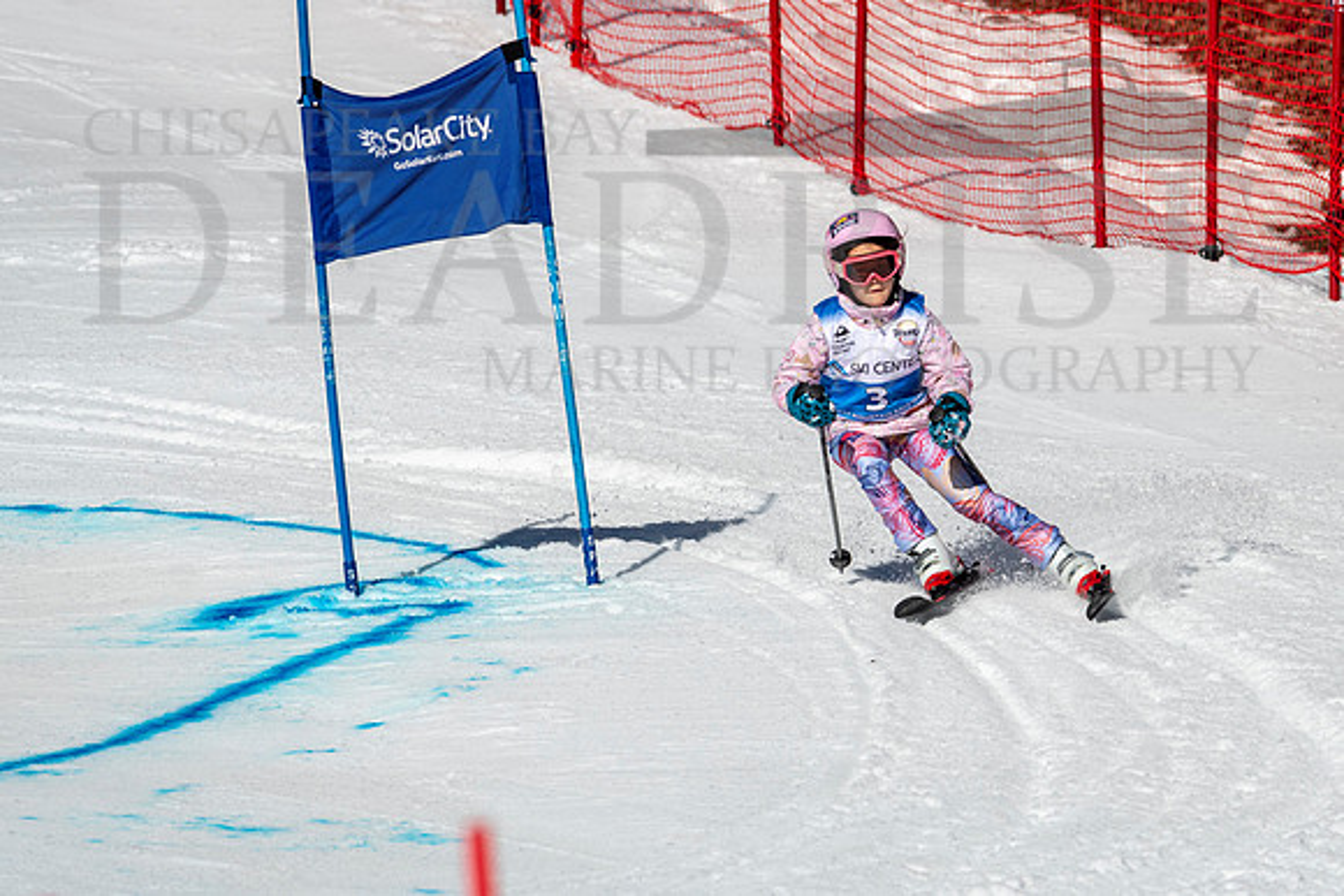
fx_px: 29589
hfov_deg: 2.6
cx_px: 887
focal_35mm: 792
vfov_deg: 1.7
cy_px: 364
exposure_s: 1/2000
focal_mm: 400
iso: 200
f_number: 8
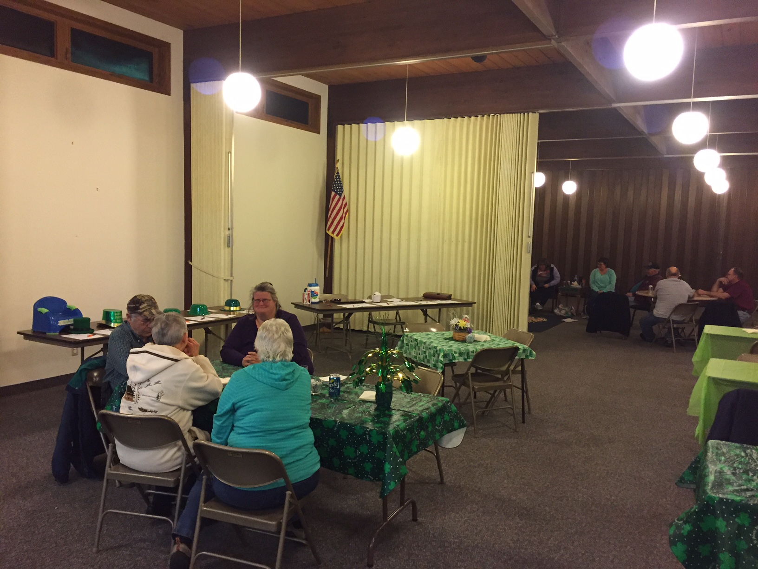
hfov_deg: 61.7
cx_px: 379
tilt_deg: -5.6
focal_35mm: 29
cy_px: 284
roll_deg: -1.3
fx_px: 635
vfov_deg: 48.2
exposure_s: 1/30
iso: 250
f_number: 2.2
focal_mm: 4.15
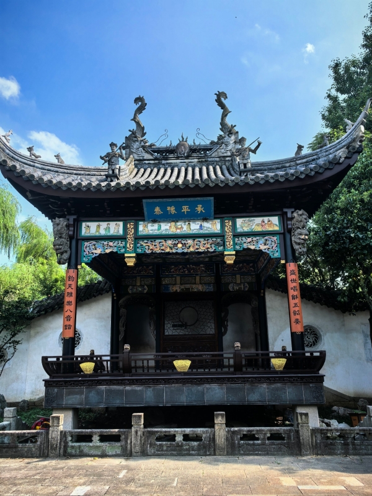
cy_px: 248
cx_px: 186
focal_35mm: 29
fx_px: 416
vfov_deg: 61.7
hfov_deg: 48.2
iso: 50
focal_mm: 5.75
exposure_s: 1/2000
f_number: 2
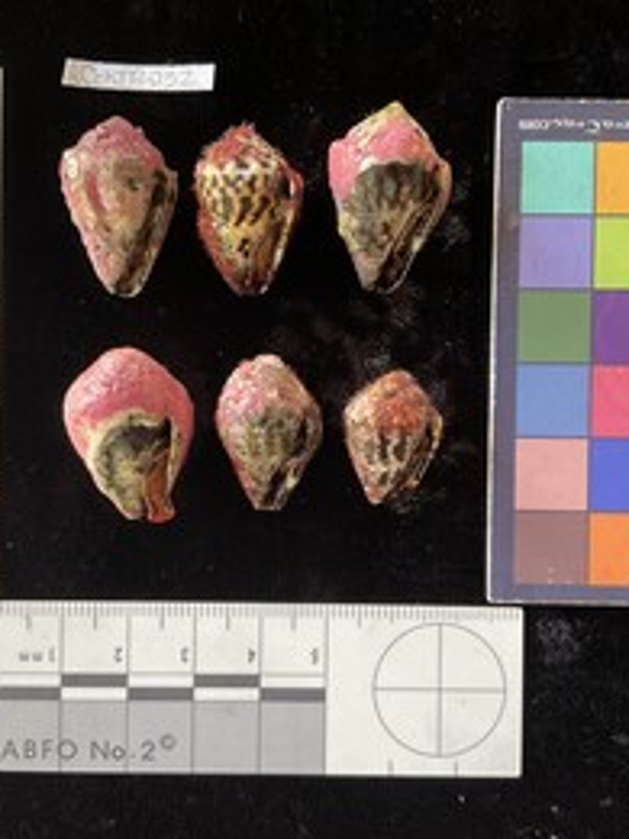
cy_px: 418
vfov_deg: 47.9
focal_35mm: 39
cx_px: 313
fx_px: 945
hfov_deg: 36.8
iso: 80
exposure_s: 1/60
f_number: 1.8
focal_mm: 3
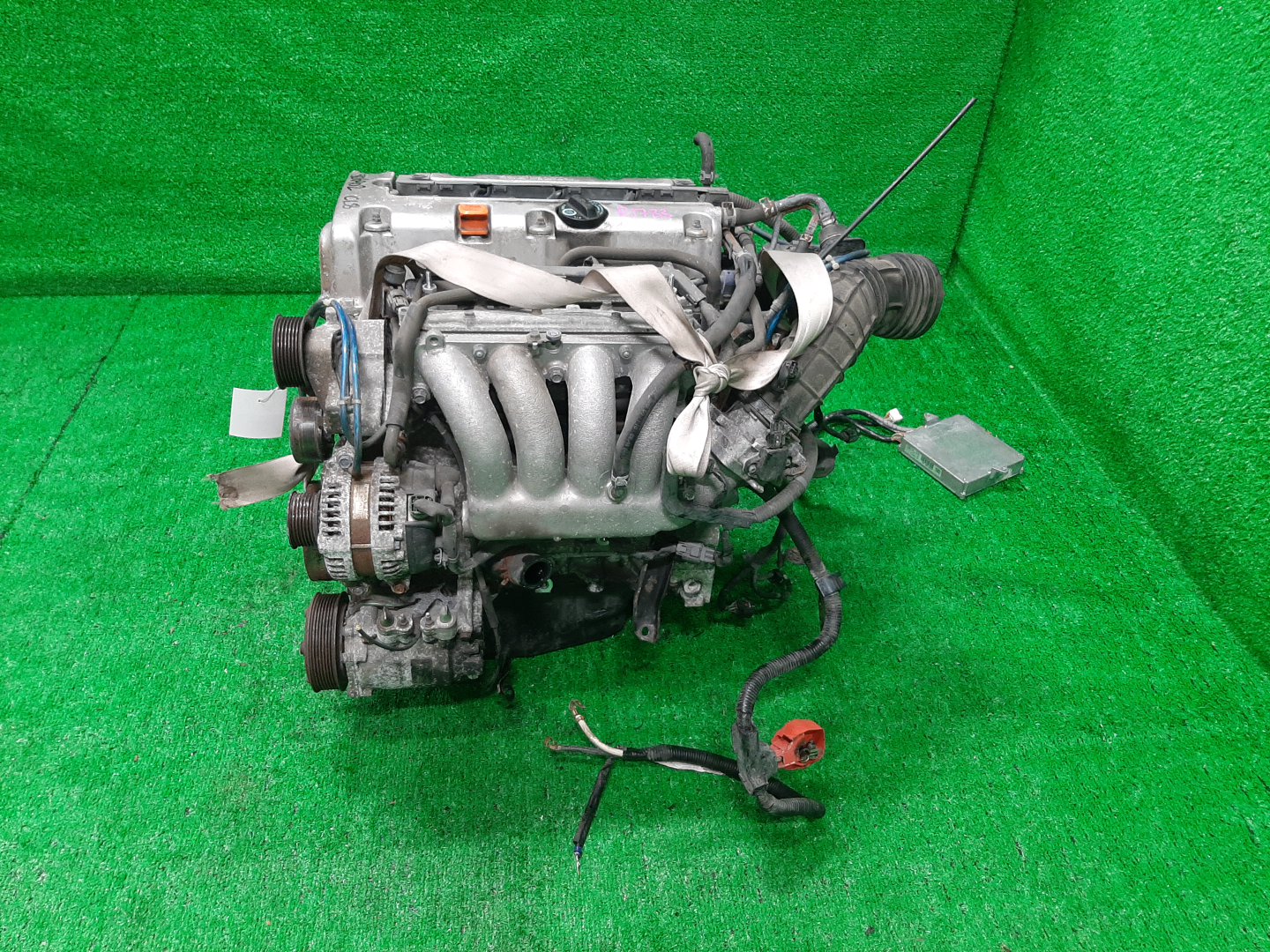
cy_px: 476
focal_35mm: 26
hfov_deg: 67.3
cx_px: 635
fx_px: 954
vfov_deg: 53.1
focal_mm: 3.93
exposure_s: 1/50
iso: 162
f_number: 1.7
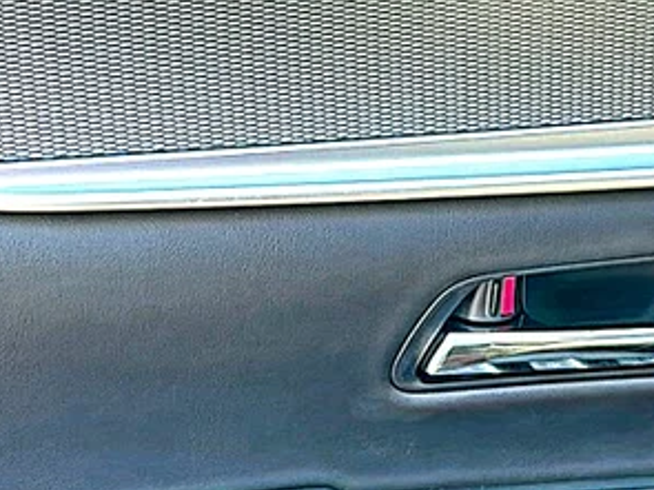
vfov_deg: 19.1
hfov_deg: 25.2
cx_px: 523
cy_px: 411
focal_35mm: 76
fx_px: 1435
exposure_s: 1/120
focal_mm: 6.86
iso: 80
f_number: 1.78
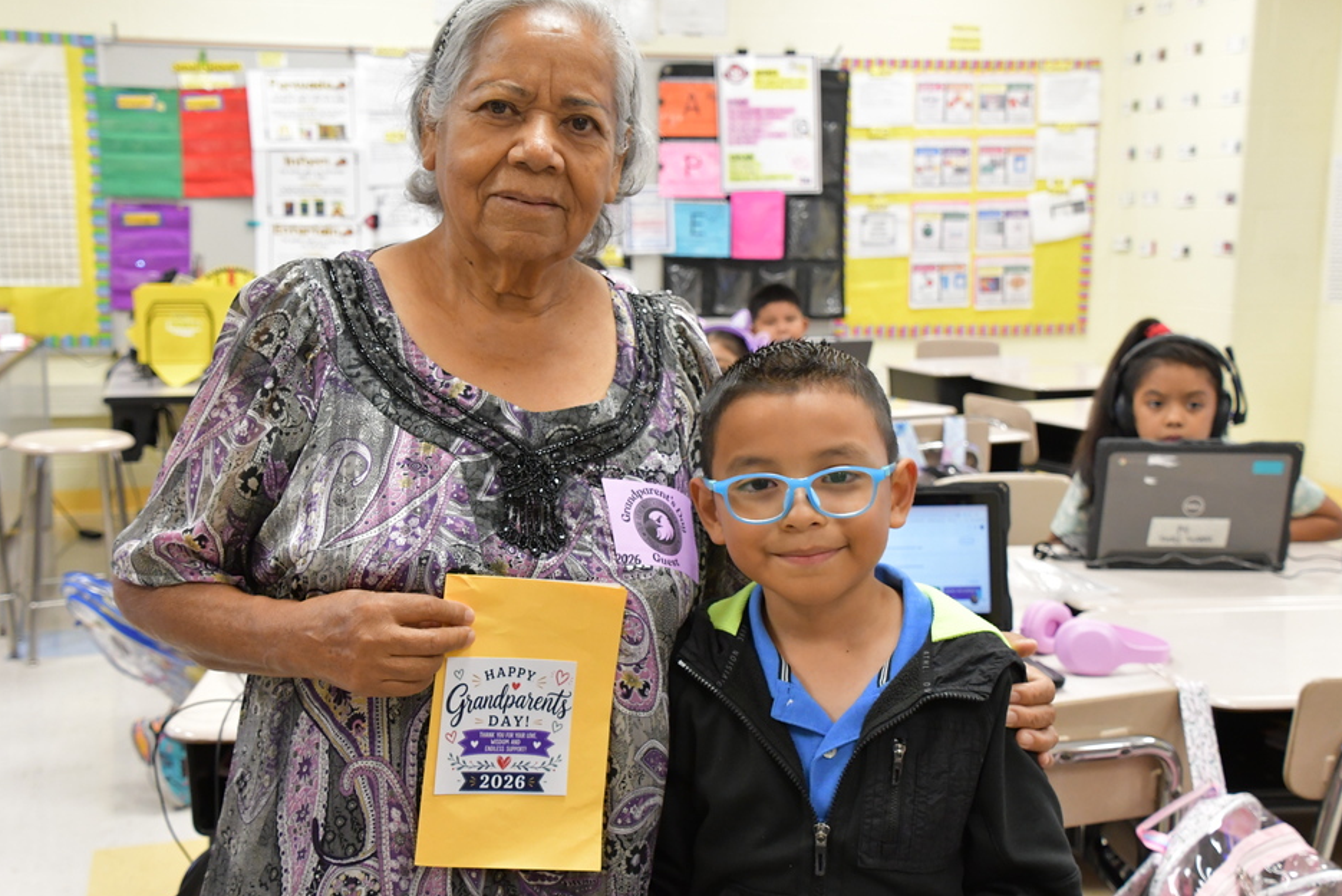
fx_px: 1715
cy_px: 459
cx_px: 659
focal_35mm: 46
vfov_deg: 29.3
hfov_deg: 42.7
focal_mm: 28
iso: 2500
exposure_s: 1/125
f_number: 5.6
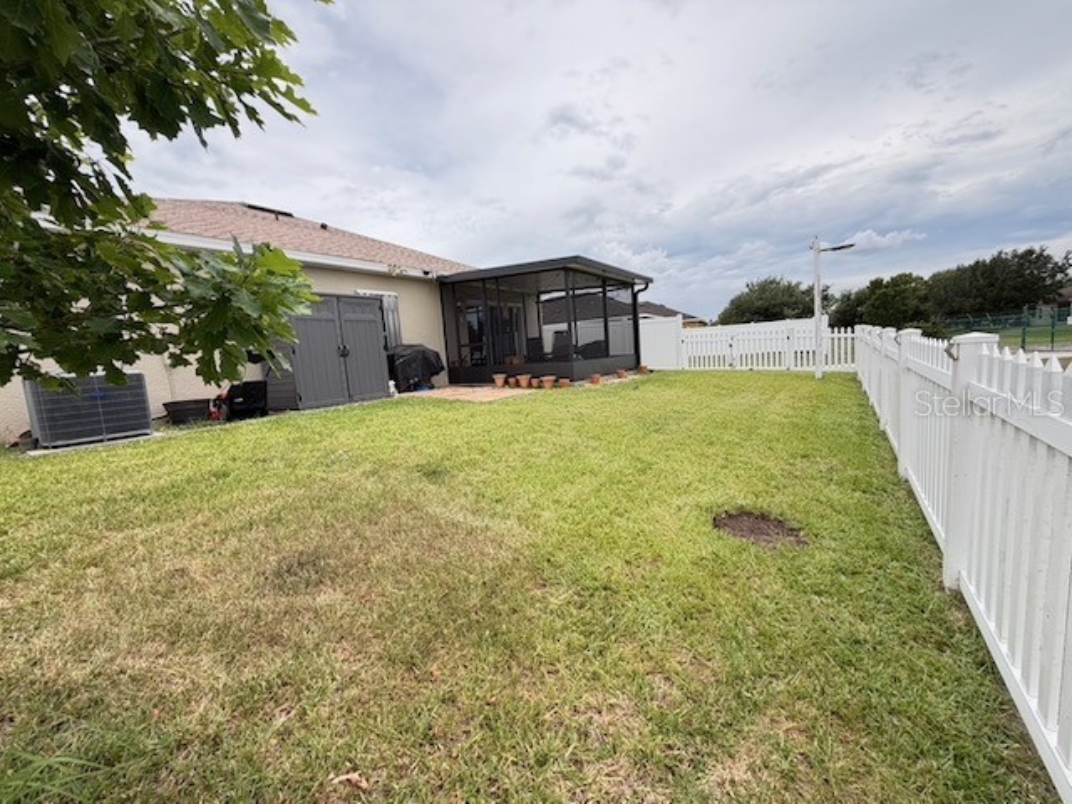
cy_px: 402
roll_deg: +4.9
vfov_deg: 85.7
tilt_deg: -4.9
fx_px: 434
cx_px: 536
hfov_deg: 102.1
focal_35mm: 14
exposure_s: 1/770
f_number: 2.2
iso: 40
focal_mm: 2.22
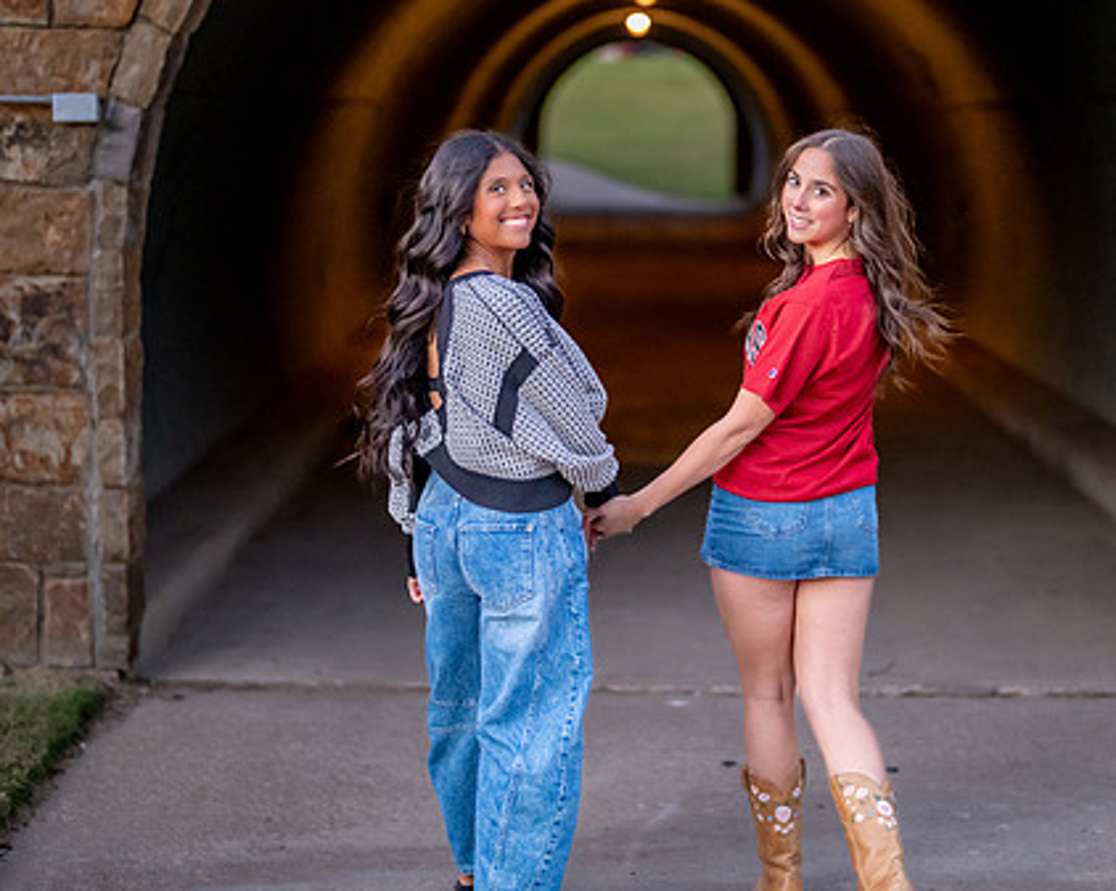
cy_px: 398
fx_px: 2641
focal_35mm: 80
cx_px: 651
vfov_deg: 19.2
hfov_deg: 23.8
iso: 1600
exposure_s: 1/320
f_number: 1.2
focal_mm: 50
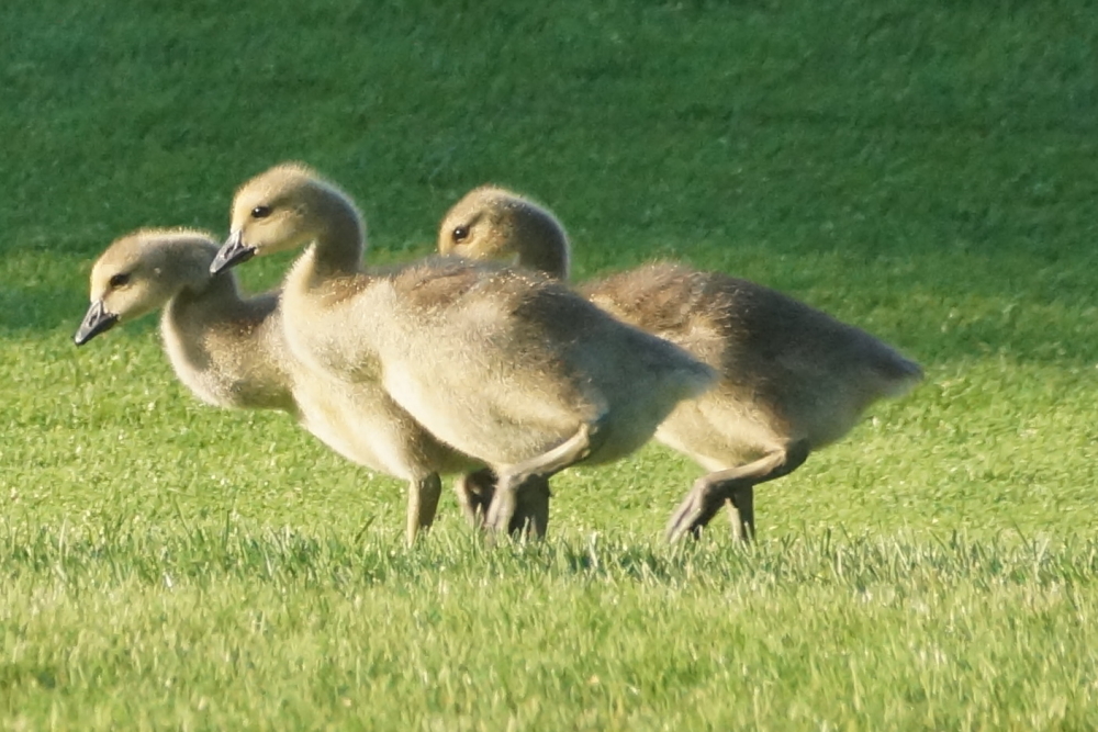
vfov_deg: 3.7
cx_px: 549
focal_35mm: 375
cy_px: 366
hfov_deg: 5.5
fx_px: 11438
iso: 1250
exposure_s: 1/400
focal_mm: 250
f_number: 6.3
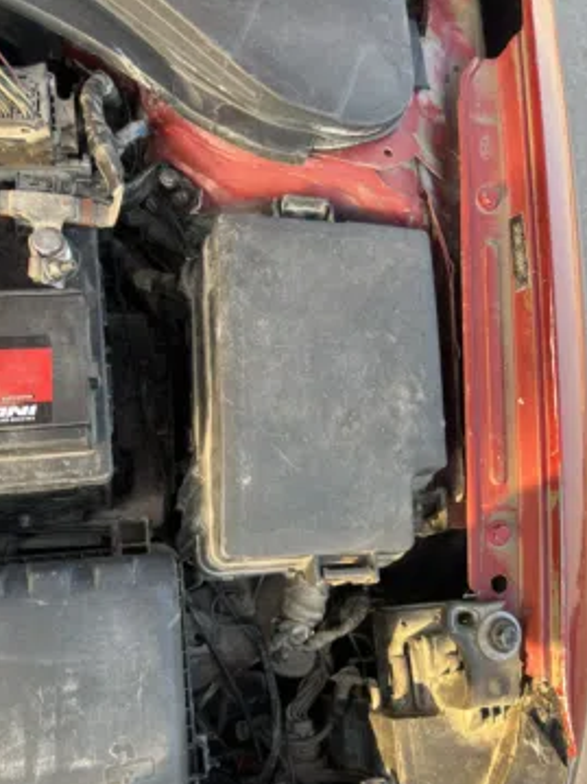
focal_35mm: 29
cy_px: 415
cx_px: 301
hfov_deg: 48.2
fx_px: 656
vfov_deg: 61.6
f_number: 1.5
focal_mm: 5.7
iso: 50
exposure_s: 1/121
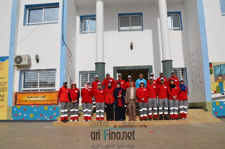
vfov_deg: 47.7
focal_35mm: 27
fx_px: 168
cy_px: 74
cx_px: 112
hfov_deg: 67.5
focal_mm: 18
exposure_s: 1/250
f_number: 9
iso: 100
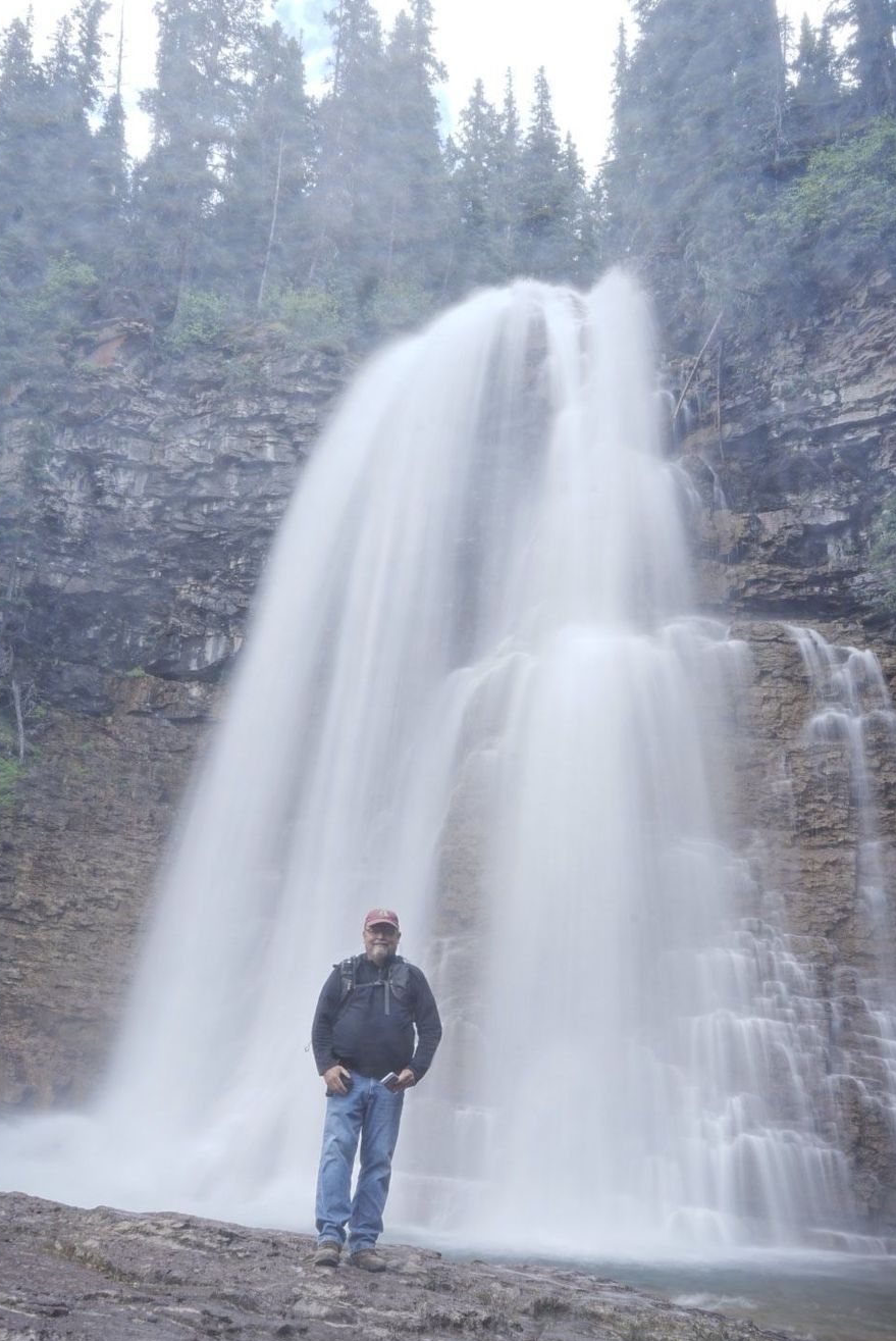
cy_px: 738
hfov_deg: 40.0
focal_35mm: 33
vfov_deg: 57.1
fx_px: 1230
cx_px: 445
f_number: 14
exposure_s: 1/2
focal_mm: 29
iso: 80
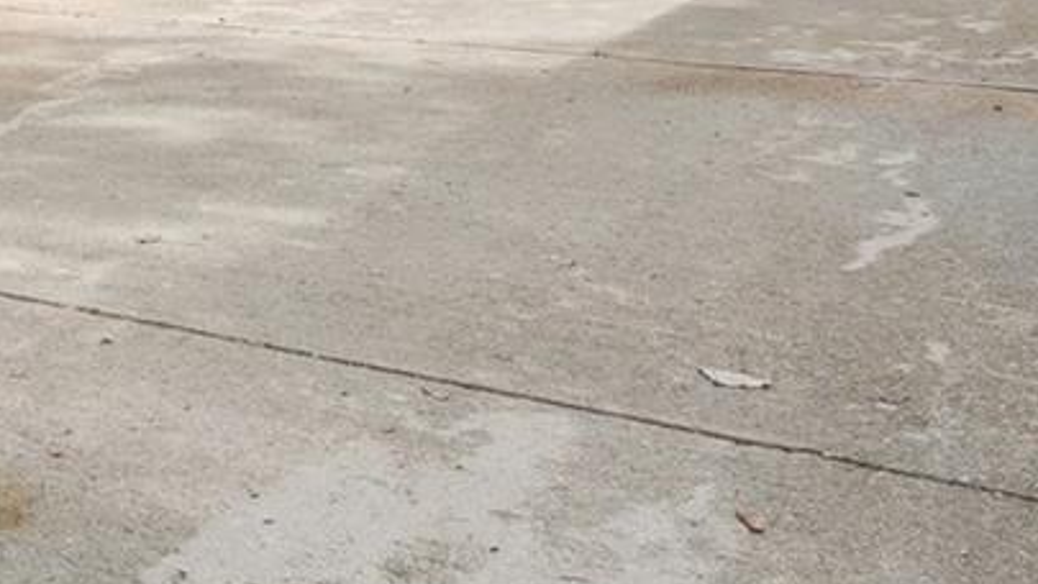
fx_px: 1707
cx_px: -700
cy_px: -236
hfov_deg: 23.2
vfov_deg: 17.8
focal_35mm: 62
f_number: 8
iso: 400
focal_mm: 10
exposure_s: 1/800
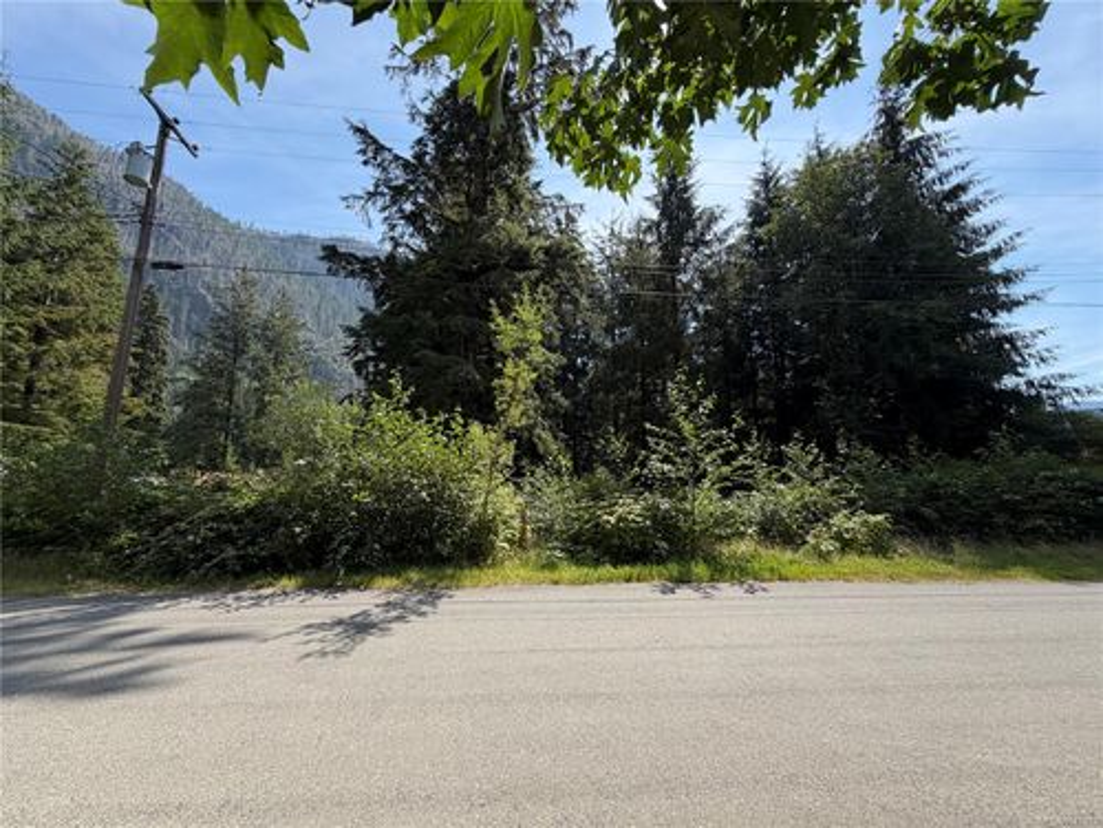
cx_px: 552
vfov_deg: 85.7
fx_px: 446
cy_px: 414
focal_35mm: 14
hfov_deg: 102.1
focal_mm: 2.22
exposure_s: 1/770
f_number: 2.2
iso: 32
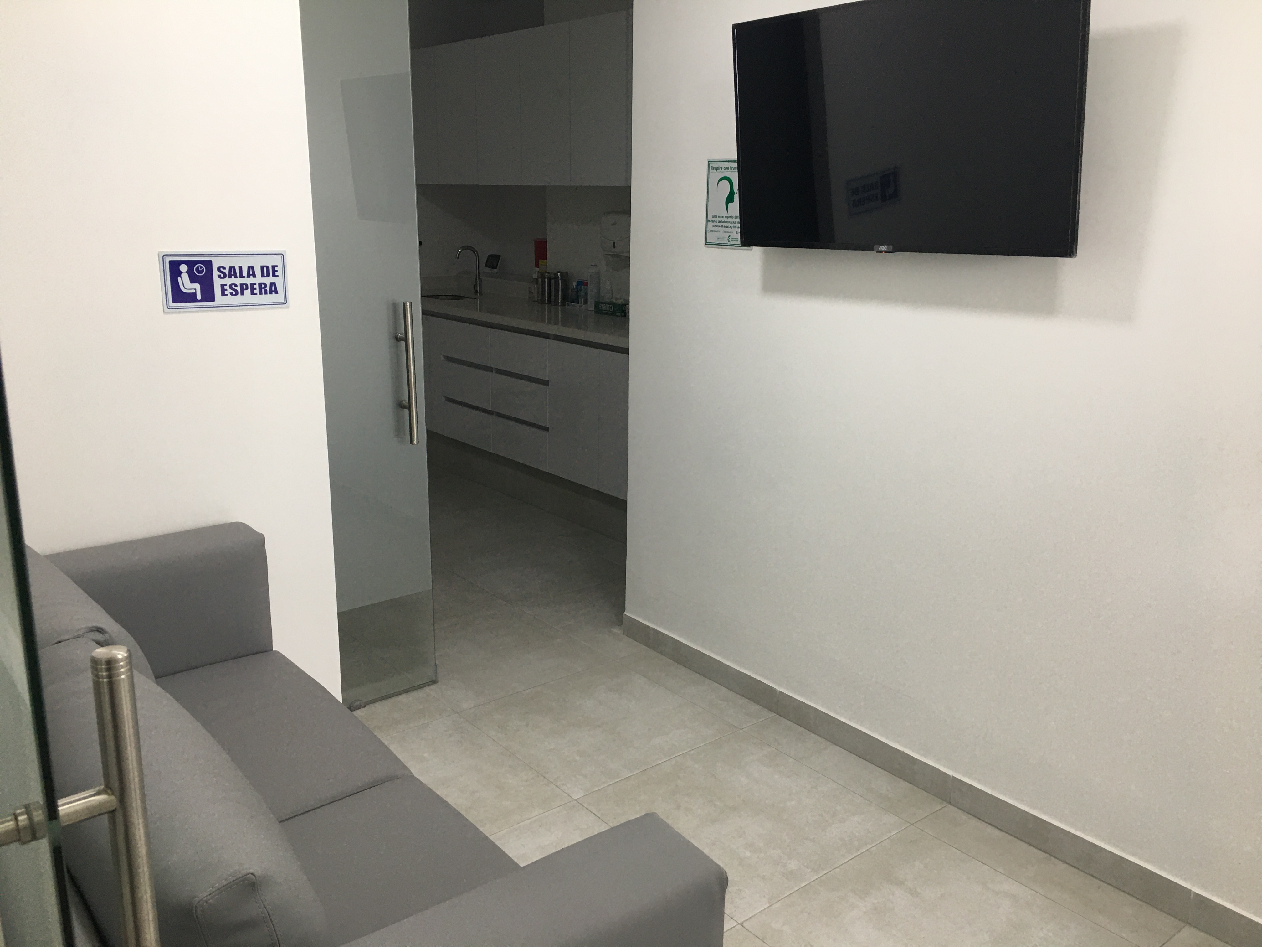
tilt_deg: -15.0
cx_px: 631
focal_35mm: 29
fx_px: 1057
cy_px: 474
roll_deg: -1.2
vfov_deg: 48.2
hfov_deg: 61.7
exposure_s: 1/30
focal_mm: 4.15
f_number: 2.2
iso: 40
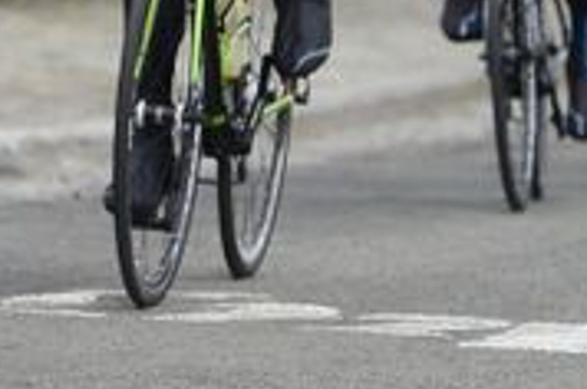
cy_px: -96
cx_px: 26
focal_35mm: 696
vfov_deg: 2.0
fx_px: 11328
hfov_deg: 3.0
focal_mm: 155
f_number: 4
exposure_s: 1/1000
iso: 400
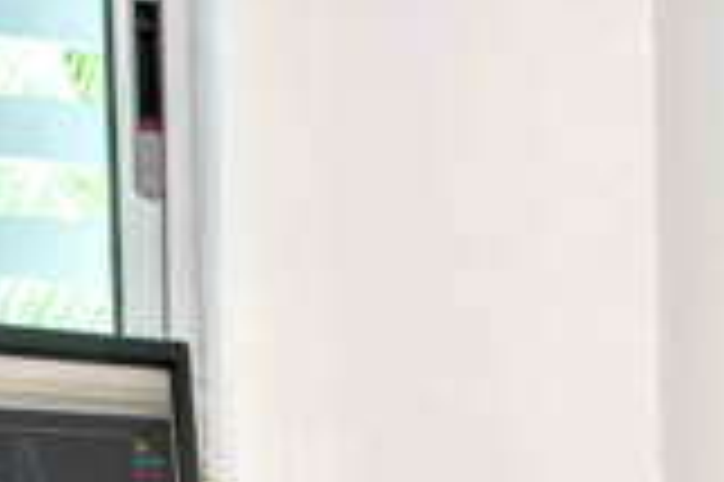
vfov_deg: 6.6
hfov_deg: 10.0
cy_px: 944
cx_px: 850
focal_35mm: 203
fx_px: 4078
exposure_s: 1/80
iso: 720
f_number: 5
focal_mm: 34
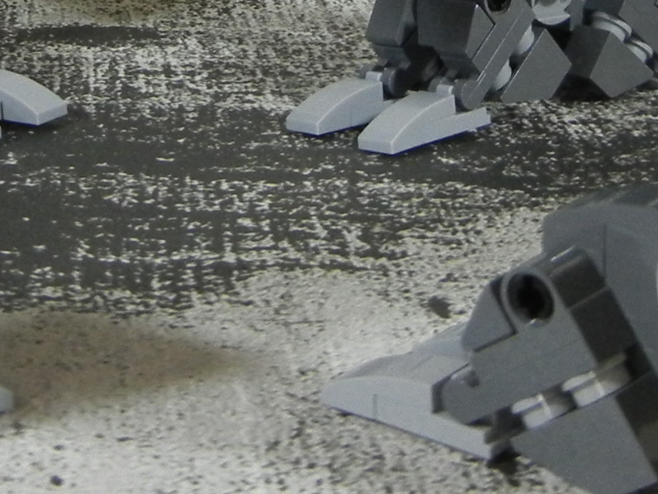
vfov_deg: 11.6
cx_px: 126
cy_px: -242
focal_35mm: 123
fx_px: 2338
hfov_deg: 15.9
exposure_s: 1/58.1
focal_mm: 5.4
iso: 400
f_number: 3.5
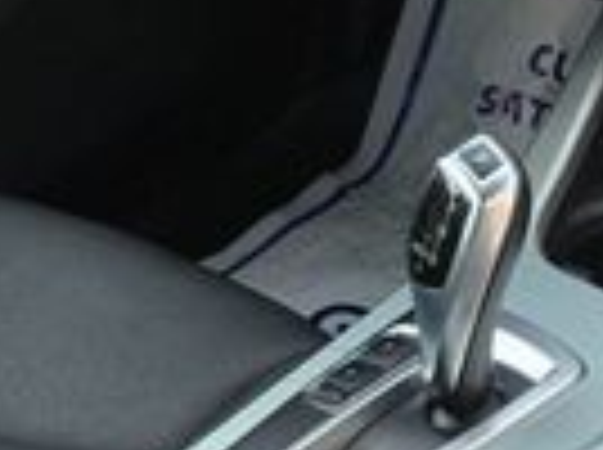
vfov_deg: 13.4
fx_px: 1913
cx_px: 1116
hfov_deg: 15.2
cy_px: 144
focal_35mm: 110
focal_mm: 6.3
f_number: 1.7
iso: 500
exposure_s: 1/120
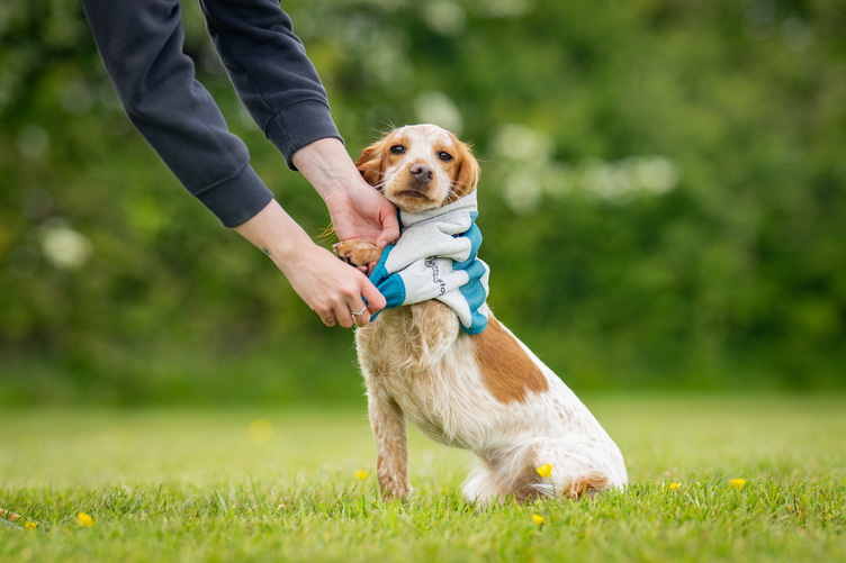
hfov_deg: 15.7
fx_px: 3063
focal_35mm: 130
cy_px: 374
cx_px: 418
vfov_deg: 10.5
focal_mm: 85
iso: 64
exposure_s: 1/1000
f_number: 1.6
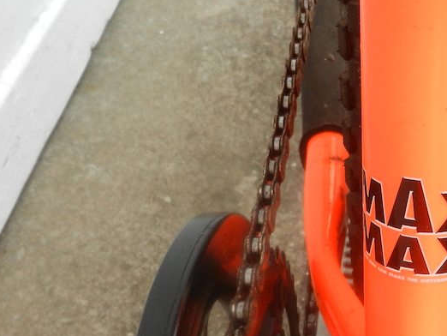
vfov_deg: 28.9
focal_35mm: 49
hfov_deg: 37.5
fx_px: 633
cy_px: 279
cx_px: 359
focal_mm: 4.5
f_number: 3.5
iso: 160
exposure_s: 1/160
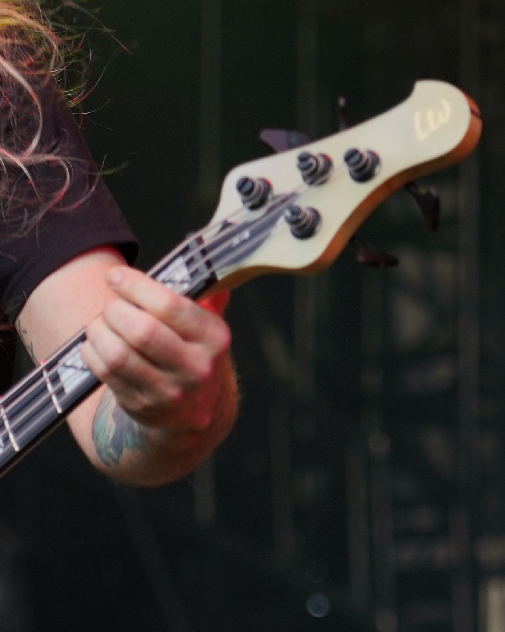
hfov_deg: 4.2
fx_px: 6914
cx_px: -91
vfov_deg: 5.2
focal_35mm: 370
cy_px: 445
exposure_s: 1/125
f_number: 4
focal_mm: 105
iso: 200
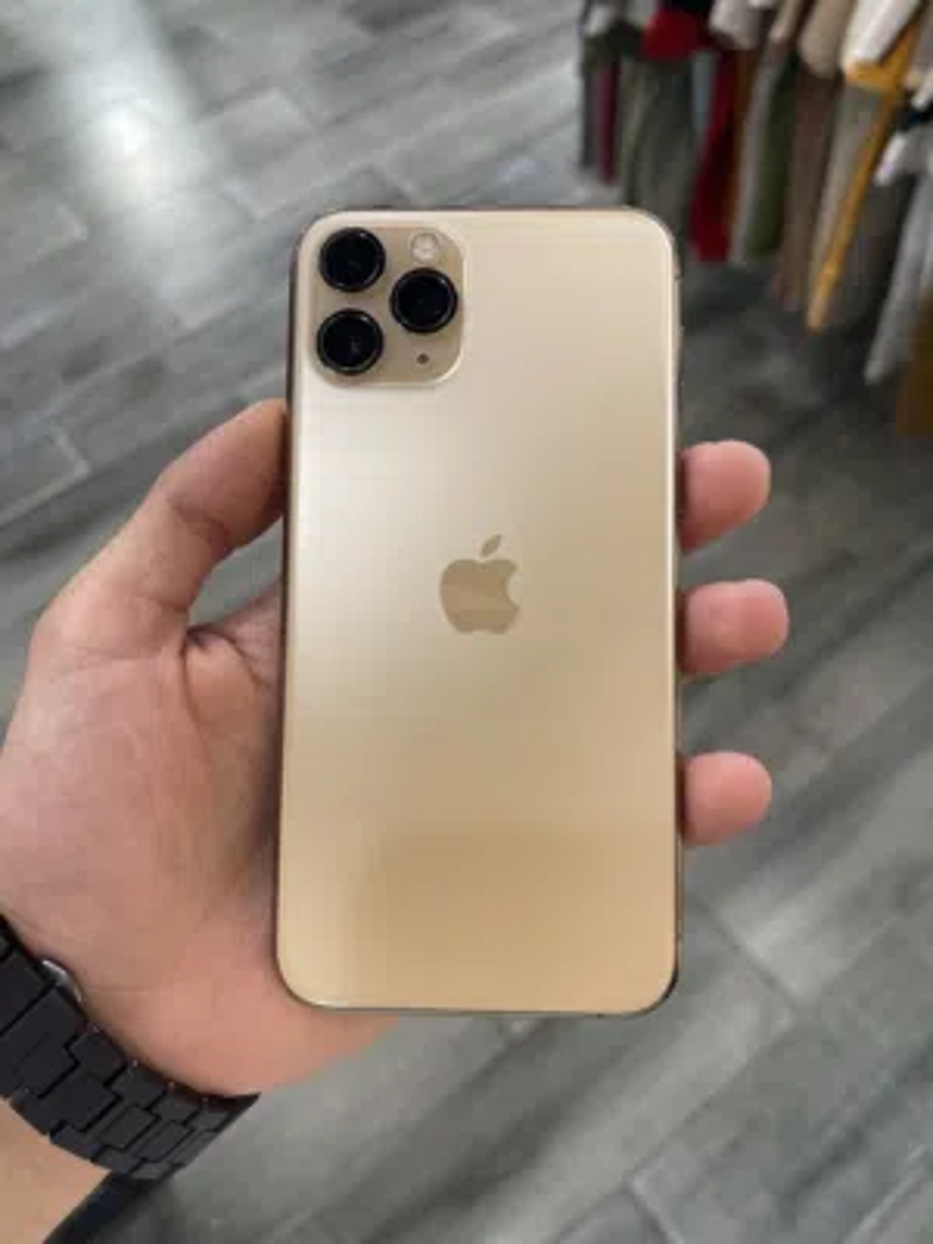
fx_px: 898
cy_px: 622
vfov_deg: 69.4
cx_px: 466
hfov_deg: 54.9
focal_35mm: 25
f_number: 1.6
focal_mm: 5.1
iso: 80
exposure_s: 1/100
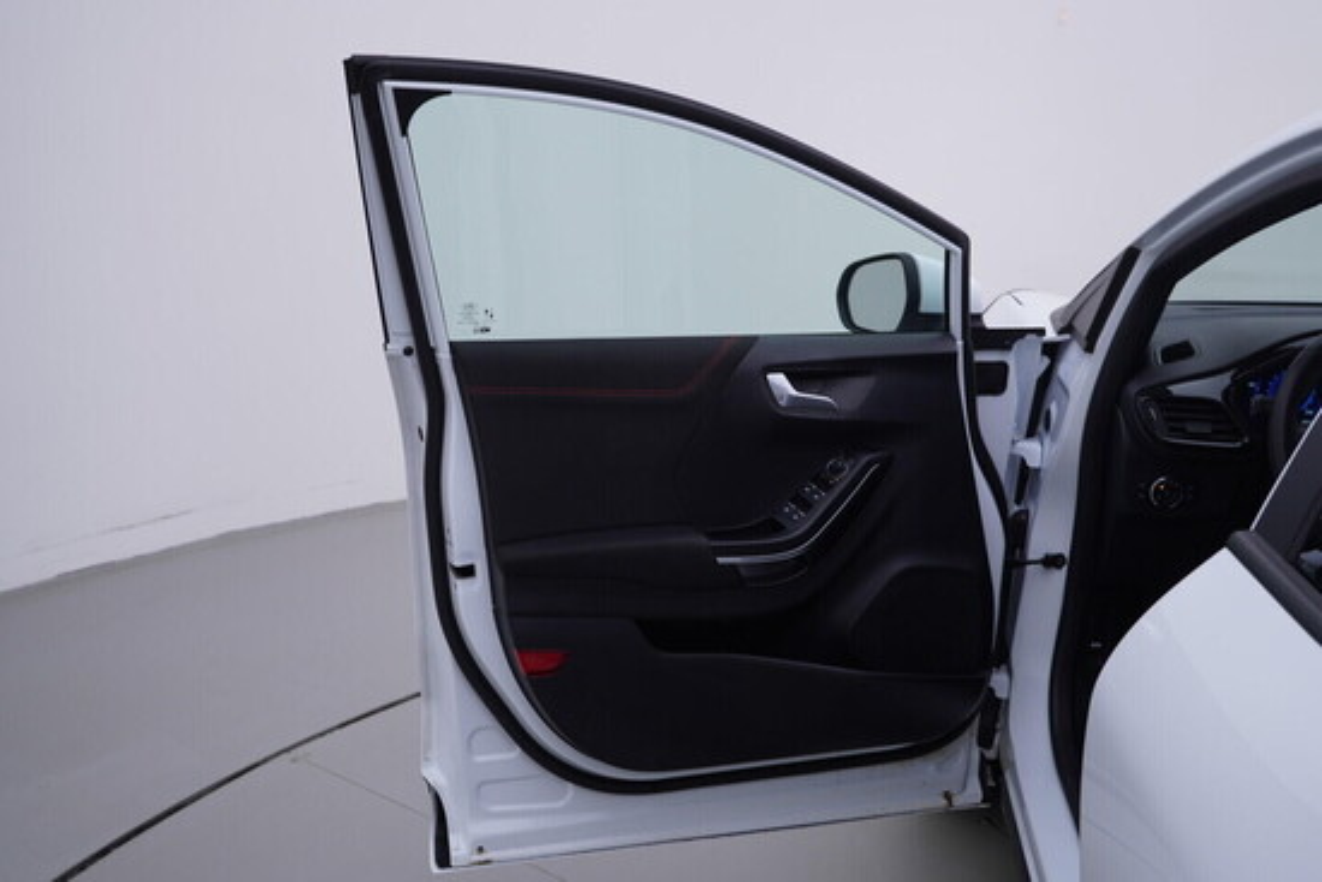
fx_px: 1322
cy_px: 441
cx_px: 661
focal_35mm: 36
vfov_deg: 36.9
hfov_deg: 53.1
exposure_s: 1/80
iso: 125
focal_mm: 24
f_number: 4
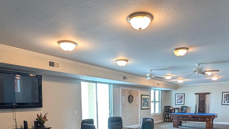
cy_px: 120
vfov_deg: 41.7
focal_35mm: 25
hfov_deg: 73.8
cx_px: 126
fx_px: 152
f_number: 1.7
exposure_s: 1/60
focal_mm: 2.02
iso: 86
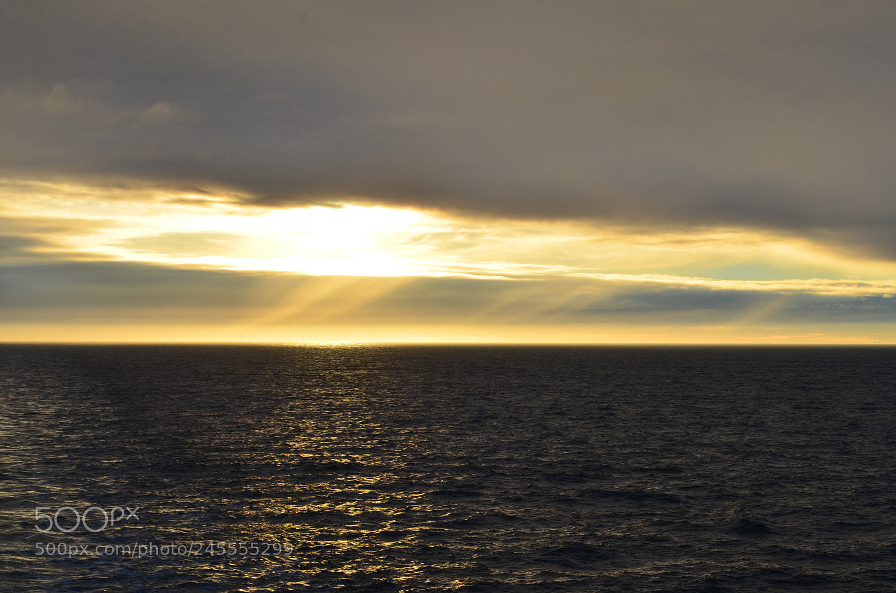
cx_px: 448
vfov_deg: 17.4
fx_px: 1937
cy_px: 296
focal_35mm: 78
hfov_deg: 26.0
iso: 100
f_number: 8
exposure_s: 1/250
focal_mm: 52
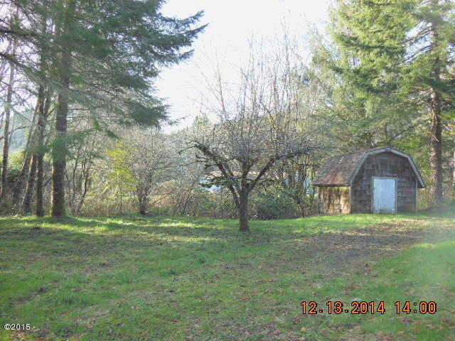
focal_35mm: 34
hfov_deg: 54.0
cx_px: 228
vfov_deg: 41.8
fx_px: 447
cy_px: 170
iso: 125
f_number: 3.9
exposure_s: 1/100
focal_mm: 6
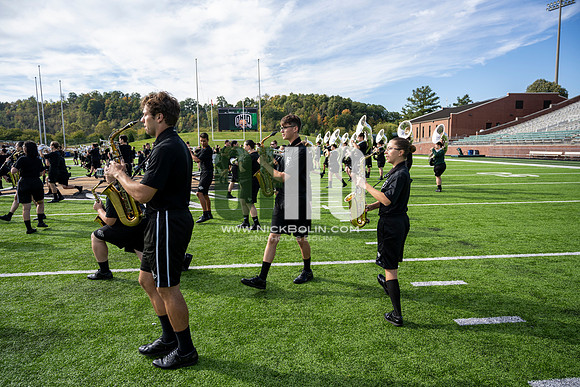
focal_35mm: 24
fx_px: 387
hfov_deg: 73.7
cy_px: 194
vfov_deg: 53.2
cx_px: 290
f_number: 4.5
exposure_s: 1/250
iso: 80
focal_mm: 24
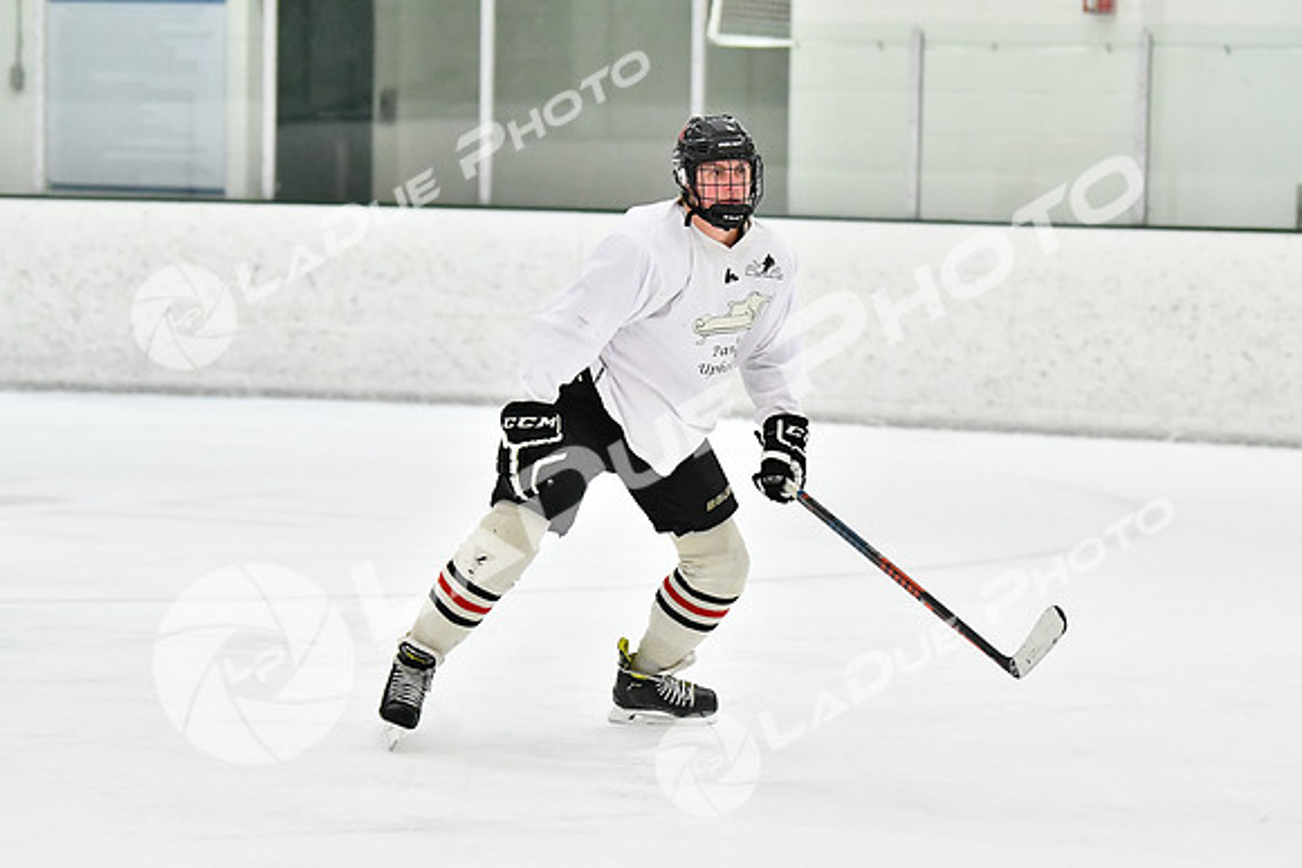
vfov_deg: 7.3
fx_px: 6783
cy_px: 434
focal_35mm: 188
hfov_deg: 11.0
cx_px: 651
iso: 6400
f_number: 2.8
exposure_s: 1/1600
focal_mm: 125
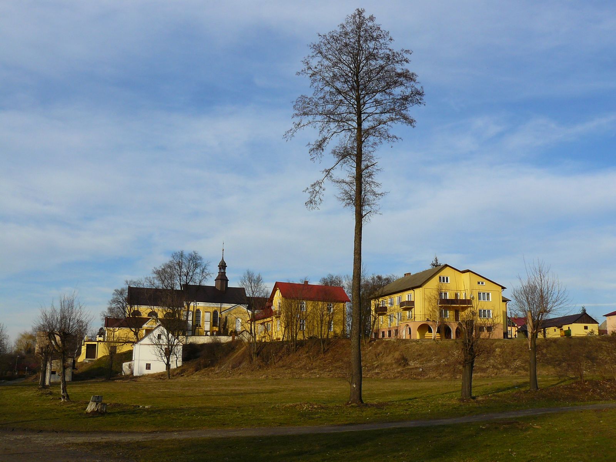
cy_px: 231
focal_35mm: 36
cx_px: 308
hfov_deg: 51.4
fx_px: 641
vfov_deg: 39.7
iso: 100
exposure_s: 1/320
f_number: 5.6
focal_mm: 6
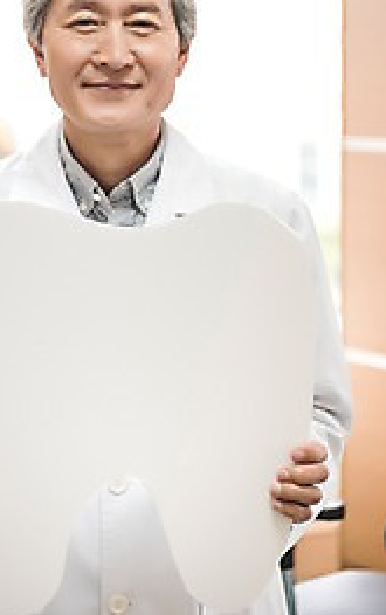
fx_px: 1611
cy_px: 232
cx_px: 102
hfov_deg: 13.6
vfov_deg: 21.6
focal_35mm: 96
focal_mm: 62
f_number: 2.8
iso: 640
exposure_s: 1/160
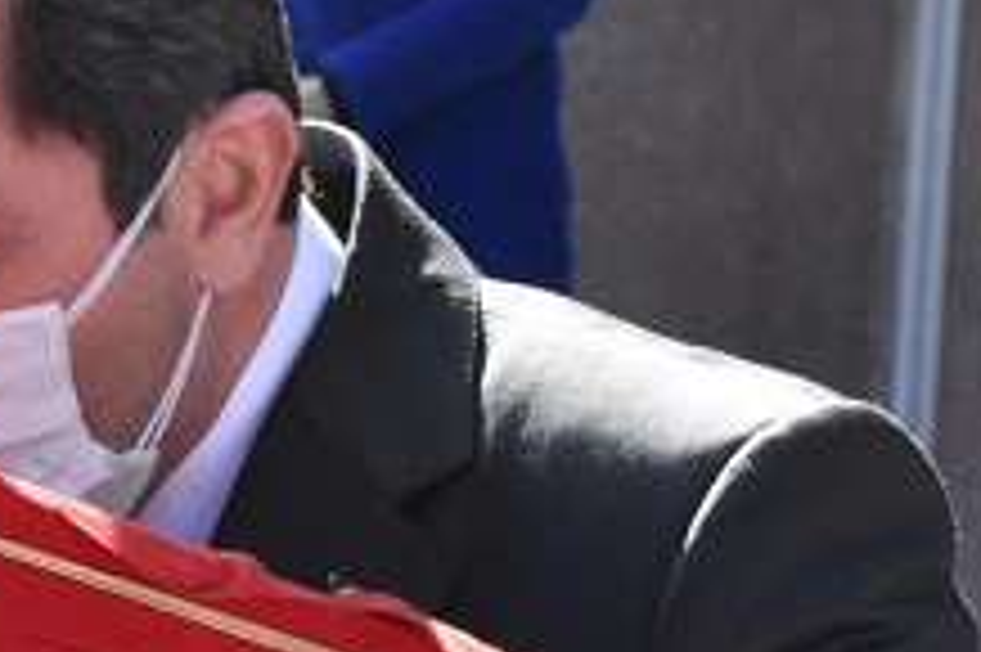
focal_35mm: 215
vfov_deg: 6.4
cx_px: -302
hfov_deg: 9.4
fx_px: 5854
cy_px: 560
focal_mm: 52
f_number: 14
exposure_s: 1/800
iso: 3200
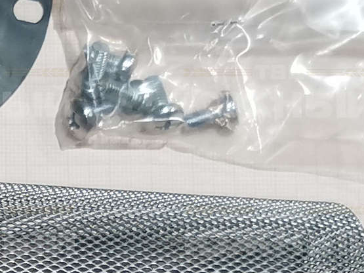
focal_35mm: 90
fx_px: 946
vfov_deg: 16.4
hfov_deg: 19.3
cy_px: 188
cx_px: -168
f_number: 1.4
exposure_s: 1/100
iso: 160
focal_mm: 4.66
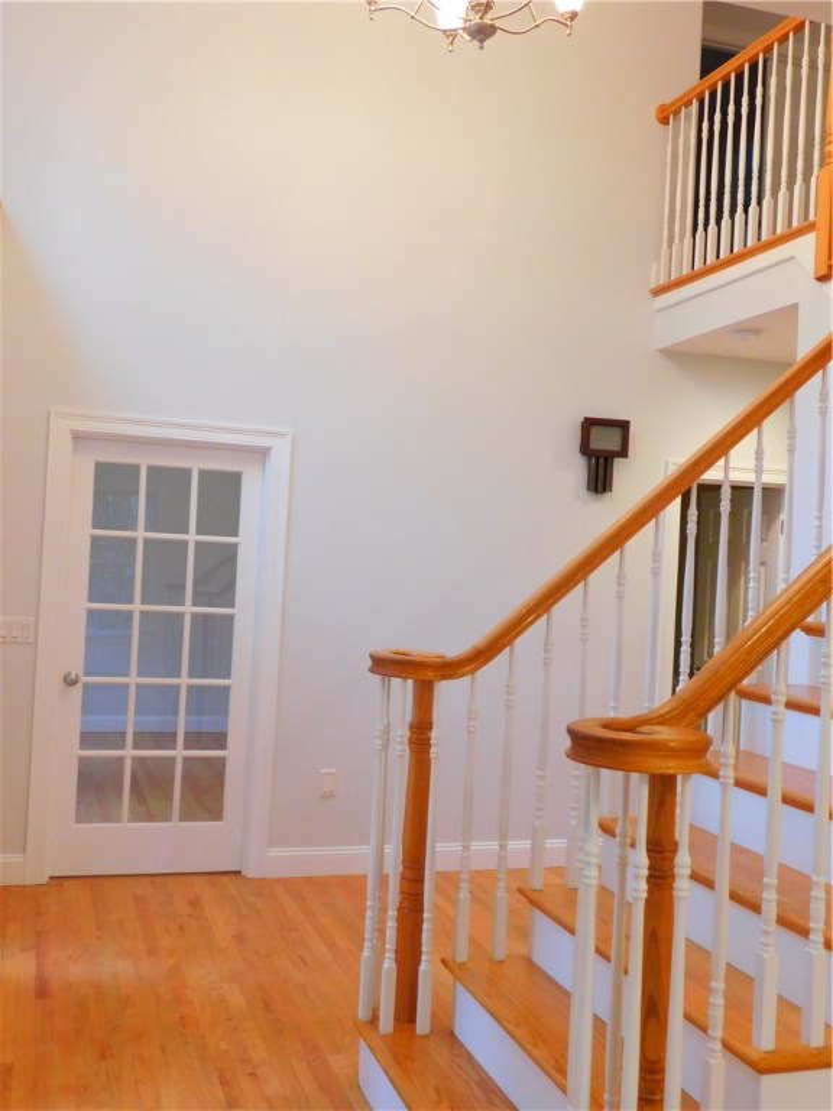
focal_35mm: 36
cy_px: 556
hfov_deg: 39.7
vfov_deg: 51.4
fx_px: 1155
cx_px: 416
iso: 400
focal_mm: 6.3
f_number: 3.5
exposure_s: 1/25
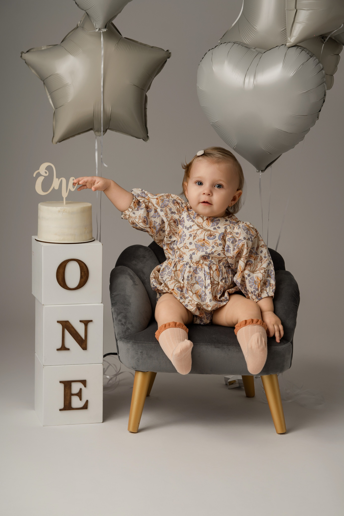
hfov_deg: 15.4
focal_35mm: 89
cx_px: 172
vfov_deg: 22.9
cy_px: 258
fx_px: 1276
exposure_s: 1/160
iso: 100
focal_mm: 89
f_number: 5
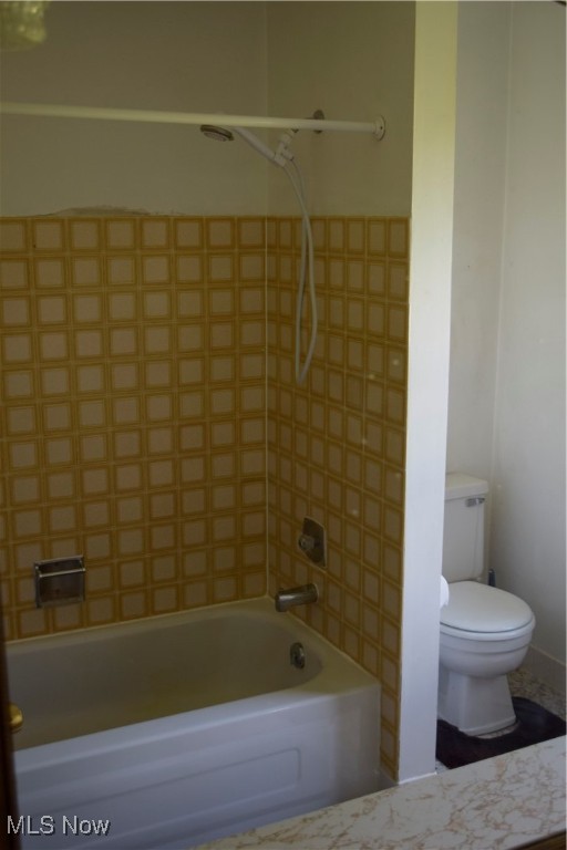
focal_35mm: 44
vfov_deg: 45.0
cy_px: 425
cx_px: 284
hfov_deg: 30.8
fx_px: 1028
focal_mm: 29
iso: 500
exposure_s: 1/60
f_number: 4.2
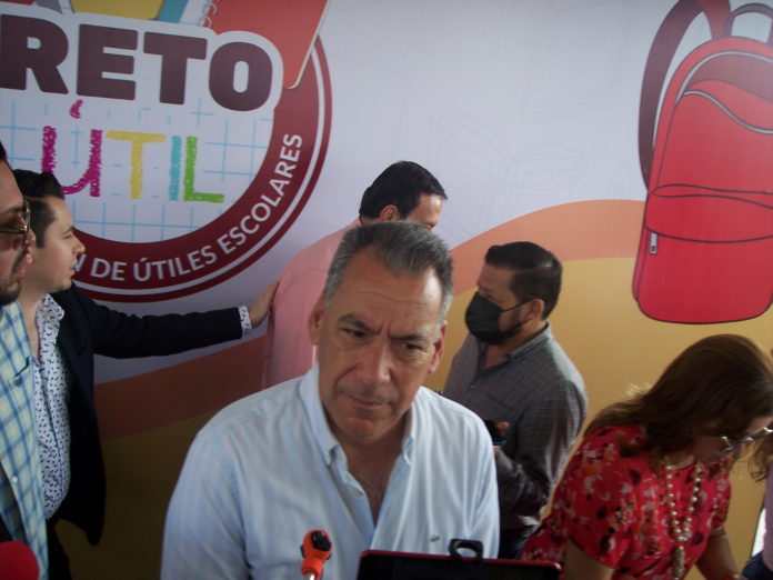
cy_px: 290
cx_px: 386
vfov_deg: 36.8
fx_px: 871
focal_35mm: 39
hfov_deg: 47.9
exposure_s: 1/90
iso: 100
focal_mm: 8
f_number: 3.4
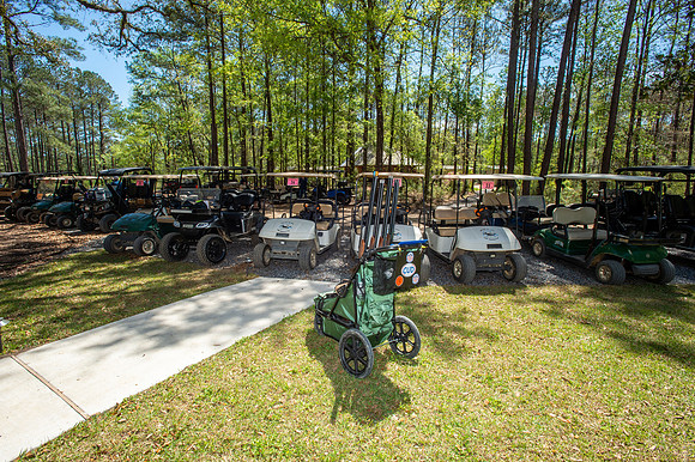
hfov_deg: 93.3
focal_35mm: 17
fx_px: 328
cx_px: 348
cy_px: 231
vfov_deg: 70.4
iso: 400
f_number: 18
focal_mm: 17
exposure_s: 1/125
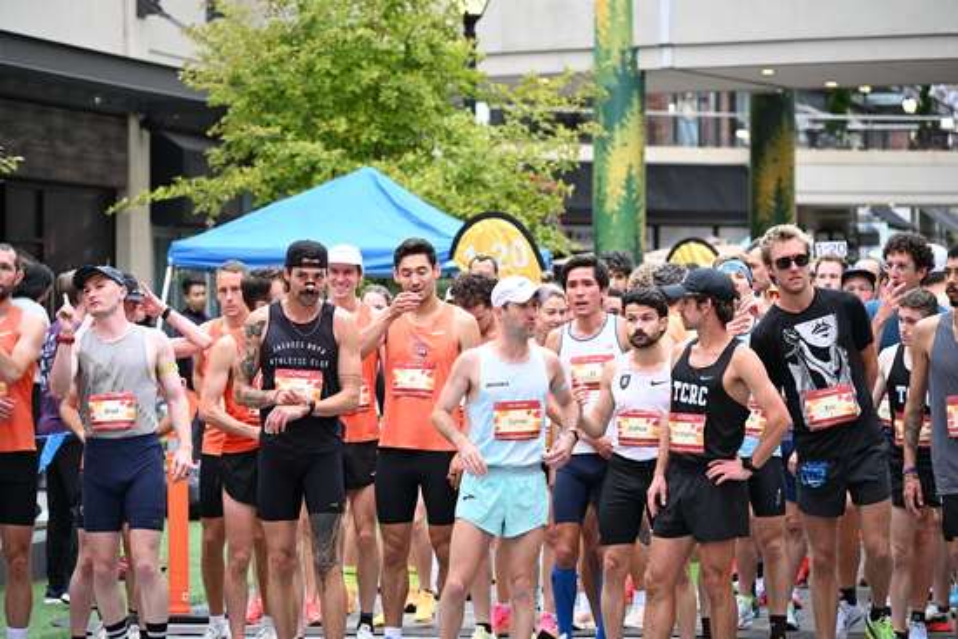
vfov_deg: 11.4
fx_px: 3194
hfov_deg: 17.1
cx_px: 479
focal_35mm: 120
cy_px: 320
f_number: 4
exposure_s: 1/500
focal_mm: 120
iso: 2000
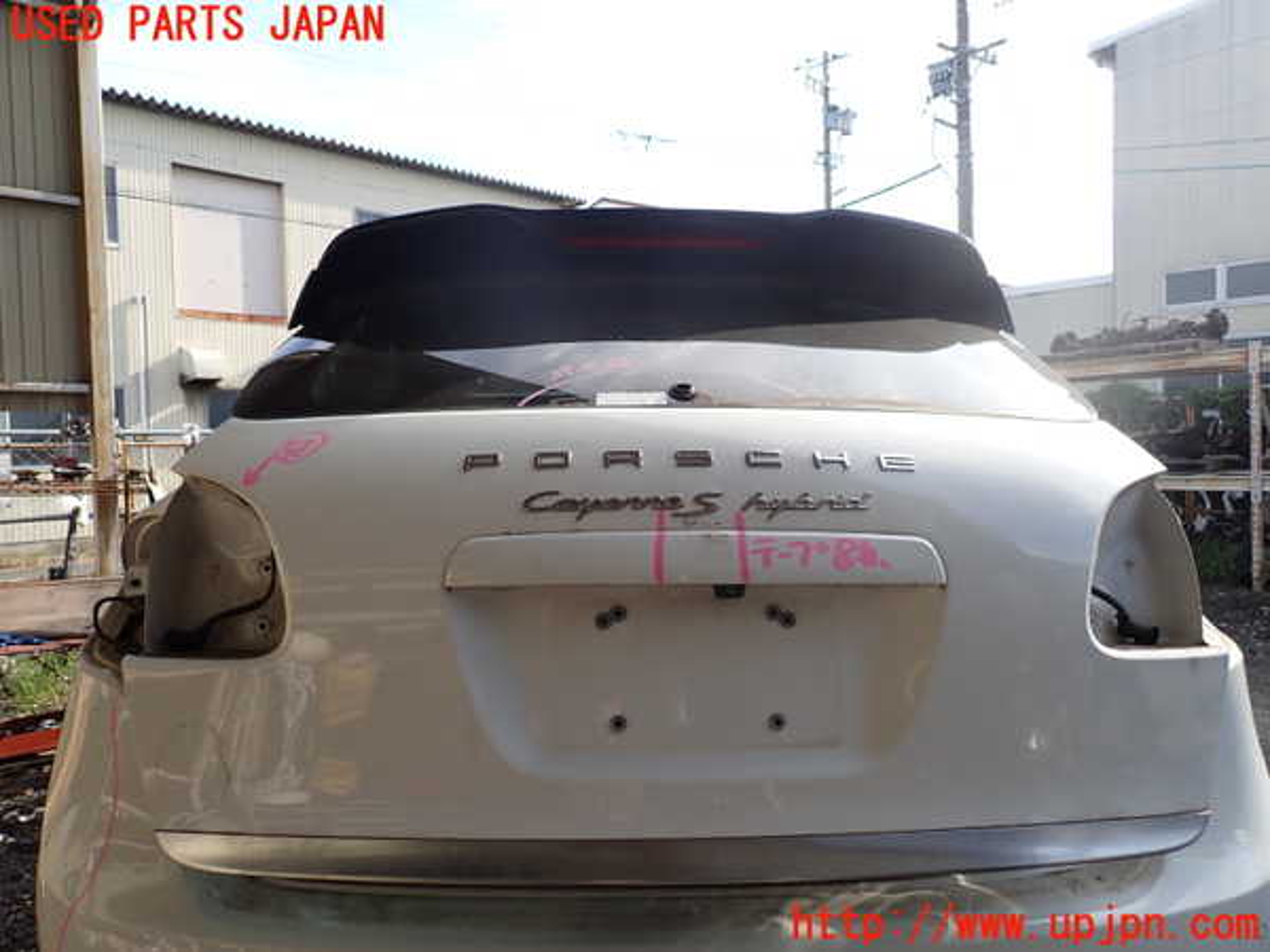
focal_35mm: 25
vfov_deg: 54.9
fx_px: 917
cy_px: 476
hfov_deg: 69.4
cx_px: 635
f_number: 2.8
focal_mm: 4.5
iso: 100
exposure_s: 1/500
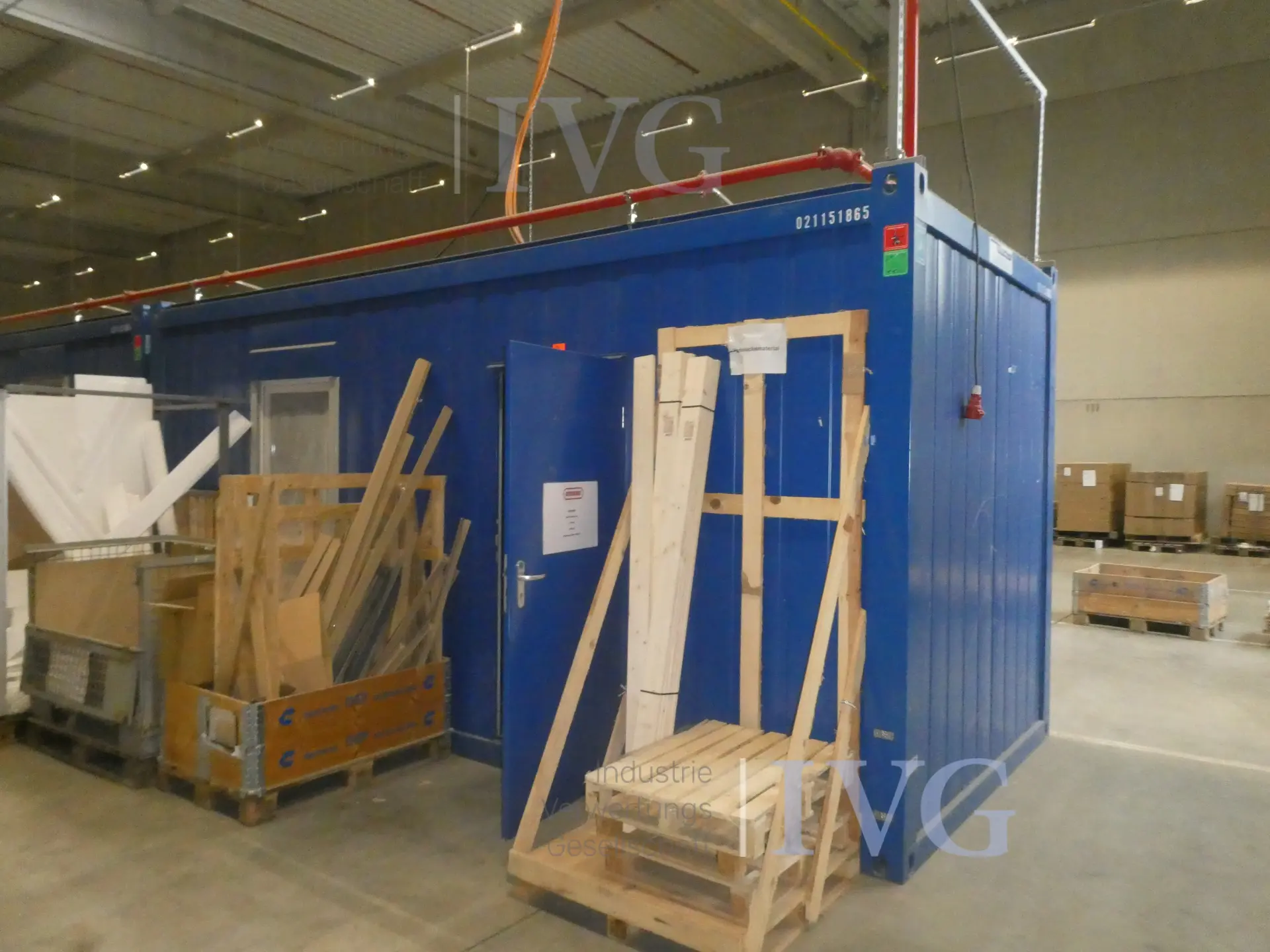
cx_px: 635
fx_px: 881
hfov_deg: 71.6
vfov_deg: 56.8
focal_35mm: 24
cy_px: 476
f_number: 3.3
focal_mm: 4.3
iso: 1600
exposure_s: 1/125
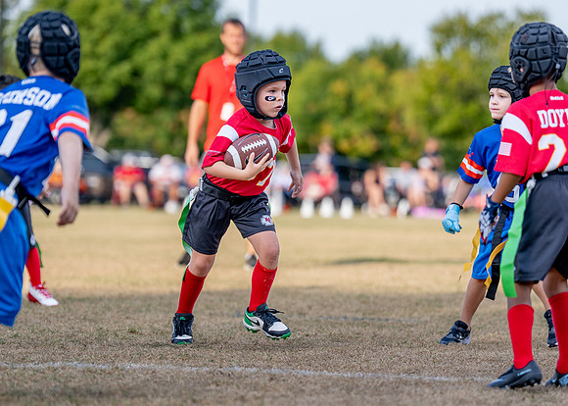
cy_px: 182
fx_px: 3251
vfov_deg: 7.1
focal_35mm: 202
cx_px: 291
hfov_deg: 10.0
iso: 250
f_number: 2.8
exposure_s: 1/1600
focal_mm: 144
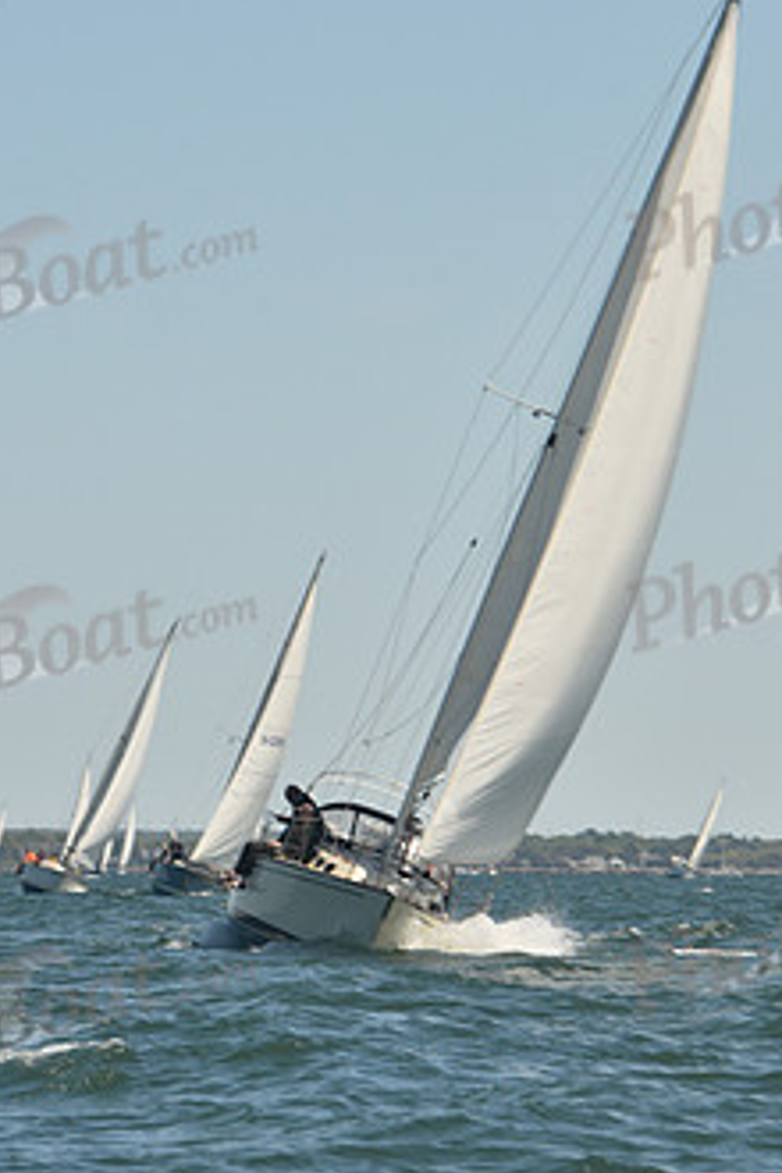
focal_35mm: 264
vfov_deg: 7.8
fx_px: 8601
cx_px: 443
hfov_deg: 5.2
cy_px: 427
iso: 250
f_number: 7.1
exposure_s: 1/800
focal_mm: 150
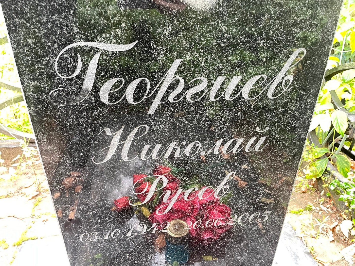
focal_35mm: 26
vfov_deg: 53.1
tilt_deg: -27.7
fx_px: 267
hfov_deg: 67.3
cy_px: 133
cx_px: 178
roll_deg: -3.5
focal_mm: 4.2
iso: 200
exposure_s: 1/60
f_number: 1.6
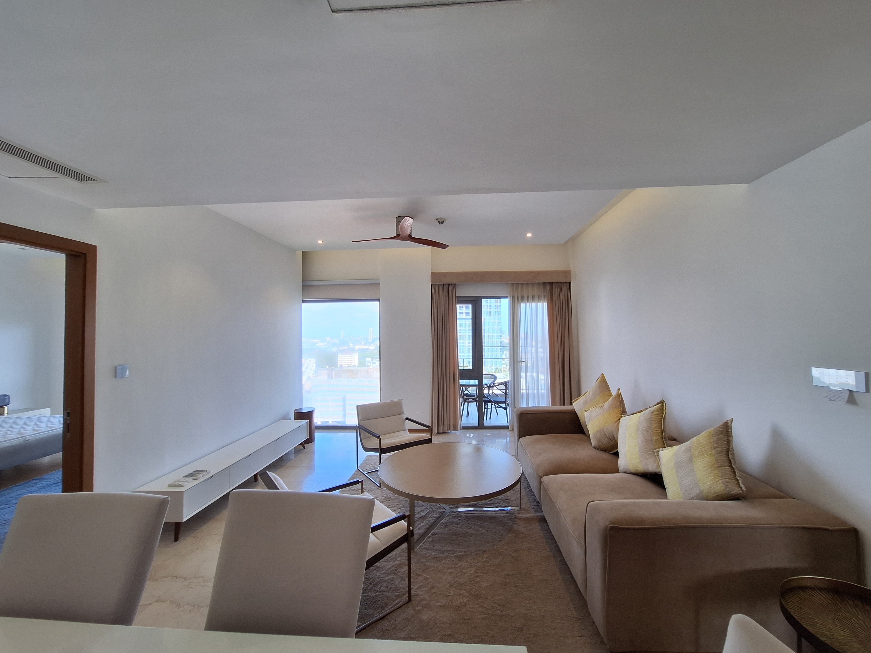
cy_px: 326
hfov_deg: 106.2
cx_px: 436
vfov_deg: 89.9
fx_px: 327
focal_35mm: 13
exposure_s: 1/100
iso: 40
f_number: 2.2
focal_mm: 1.74
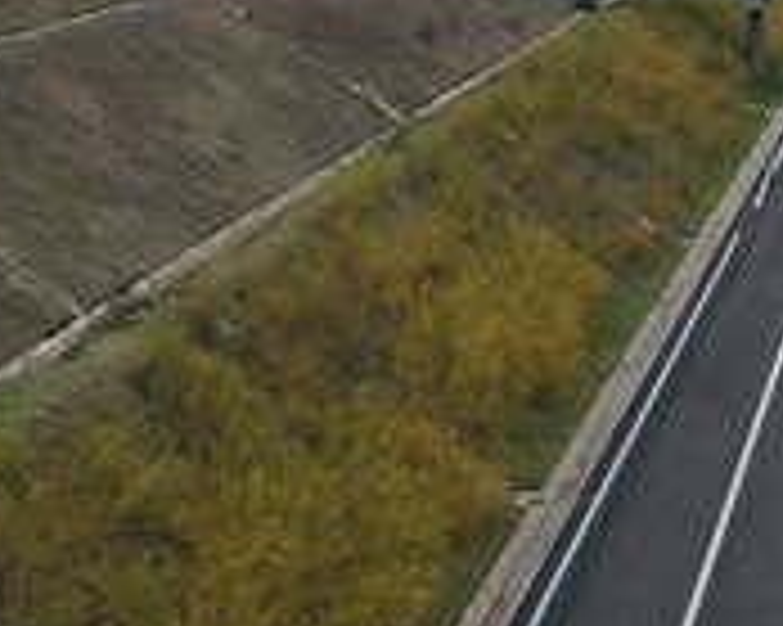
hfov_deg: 12.1
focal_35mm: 155
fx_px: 3590
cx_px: 1008
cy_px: 345
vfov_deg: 10.0
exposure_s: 1/500
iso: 100
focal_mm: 10.26
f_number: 5.6
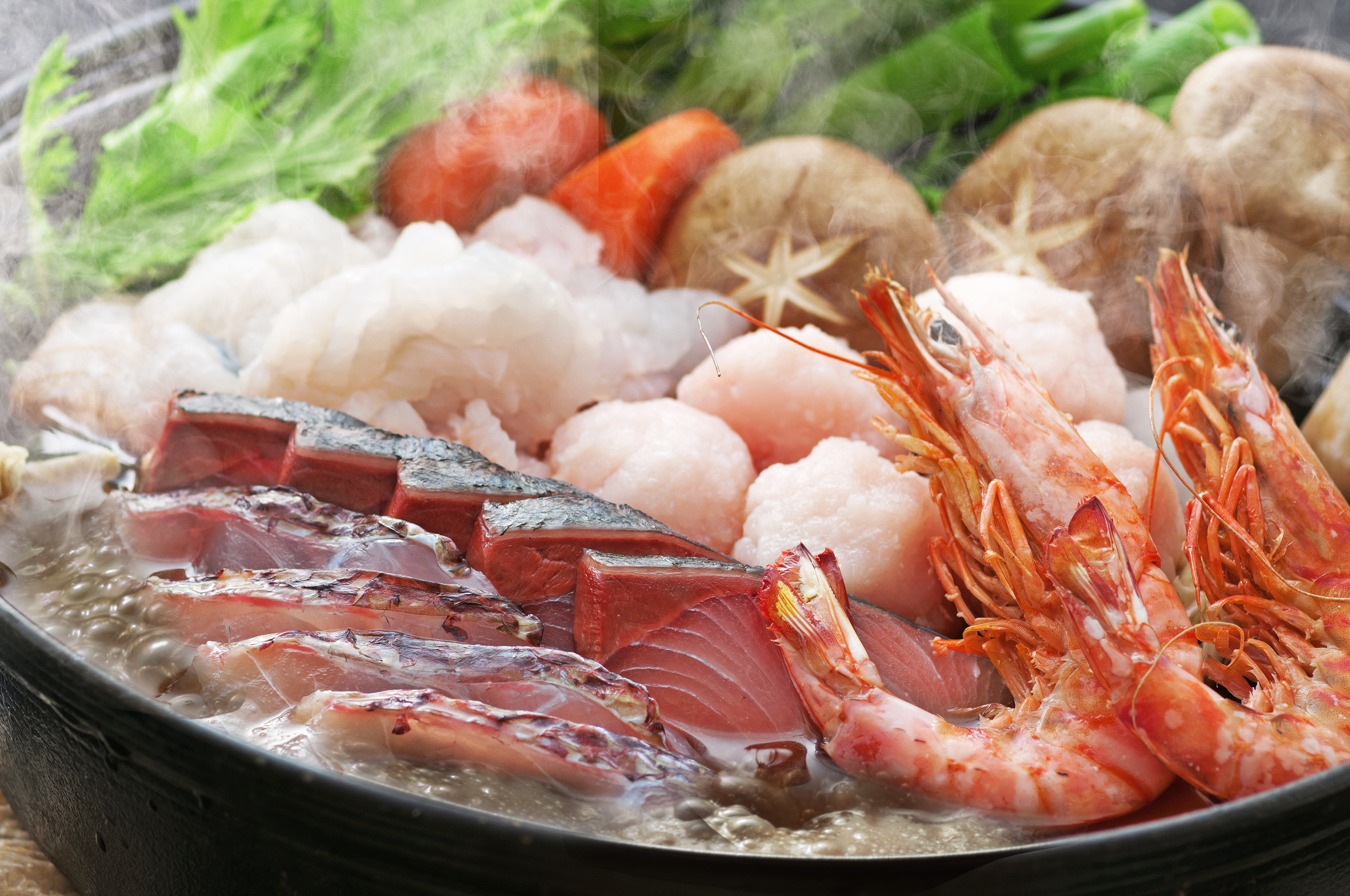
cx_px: 675
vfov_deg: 9.1
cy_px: 448
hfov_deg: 13.7
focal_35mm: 150
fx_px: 5618
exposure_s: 1/180
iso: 100
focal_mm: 100
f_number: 6.7
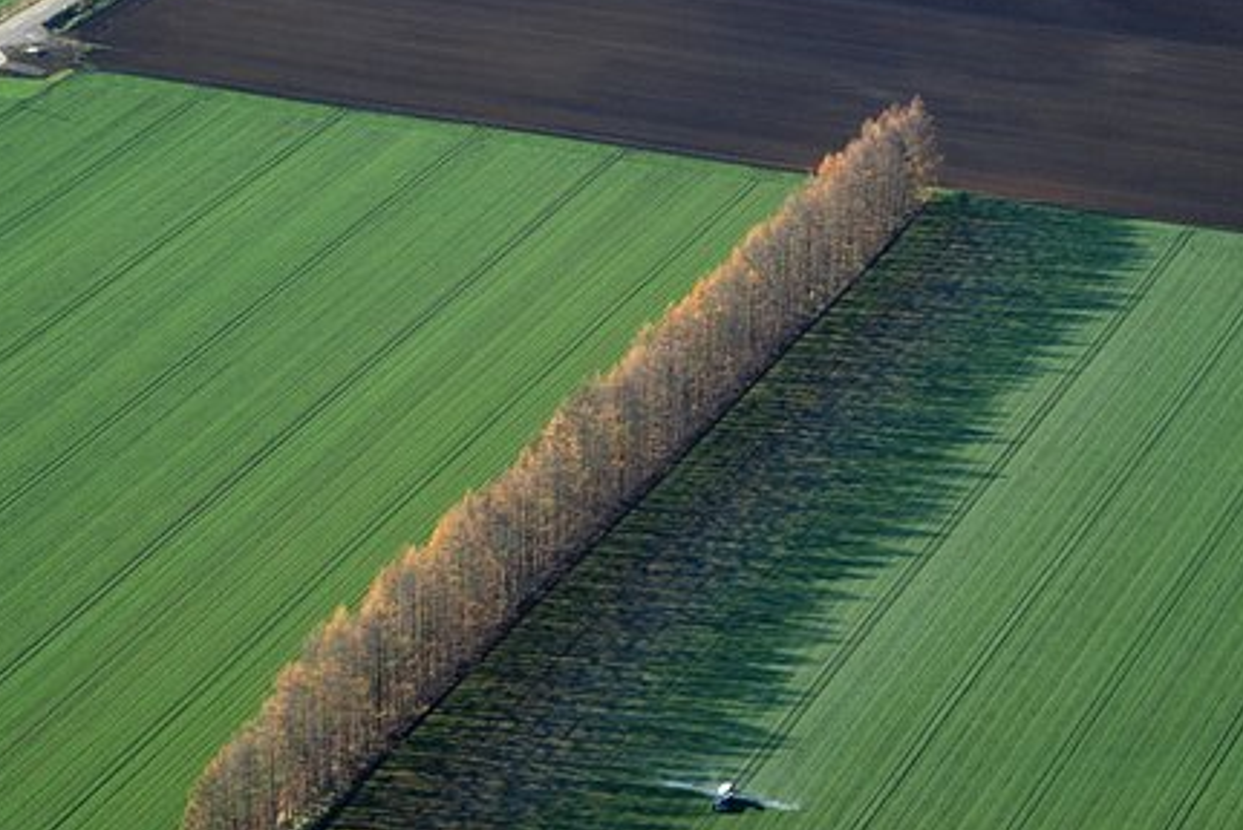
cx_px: 646
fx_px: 4616
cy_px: 452
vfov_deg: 10.3
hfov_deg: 15.3
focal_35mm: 134
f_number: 7.1
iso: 400
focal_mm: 75
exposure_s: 1/400
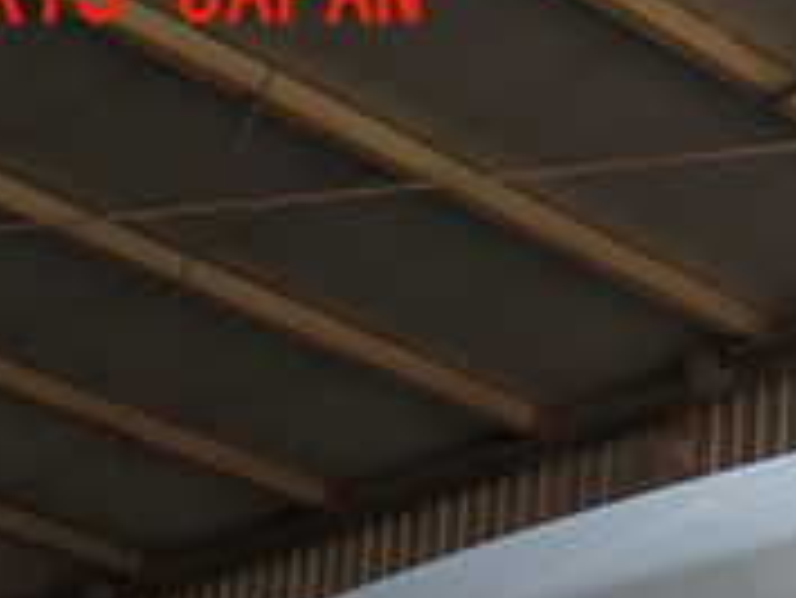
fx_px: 3198
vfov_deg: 10.3
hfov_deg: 13.8
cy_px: 949
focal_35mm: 139
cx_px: 953
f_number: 4
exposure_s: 1/160
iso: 100
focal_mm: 7.31
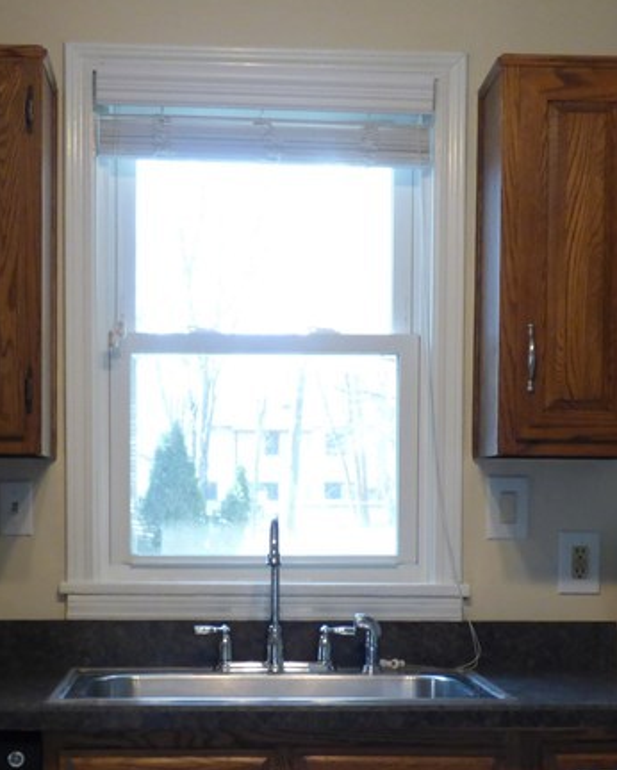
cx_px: 307
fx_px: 1688
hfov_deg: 20.7
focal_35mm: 74
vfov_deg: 25.4
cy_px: 585
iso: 250
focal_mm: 5.53
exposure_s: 1/60
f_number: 3.3
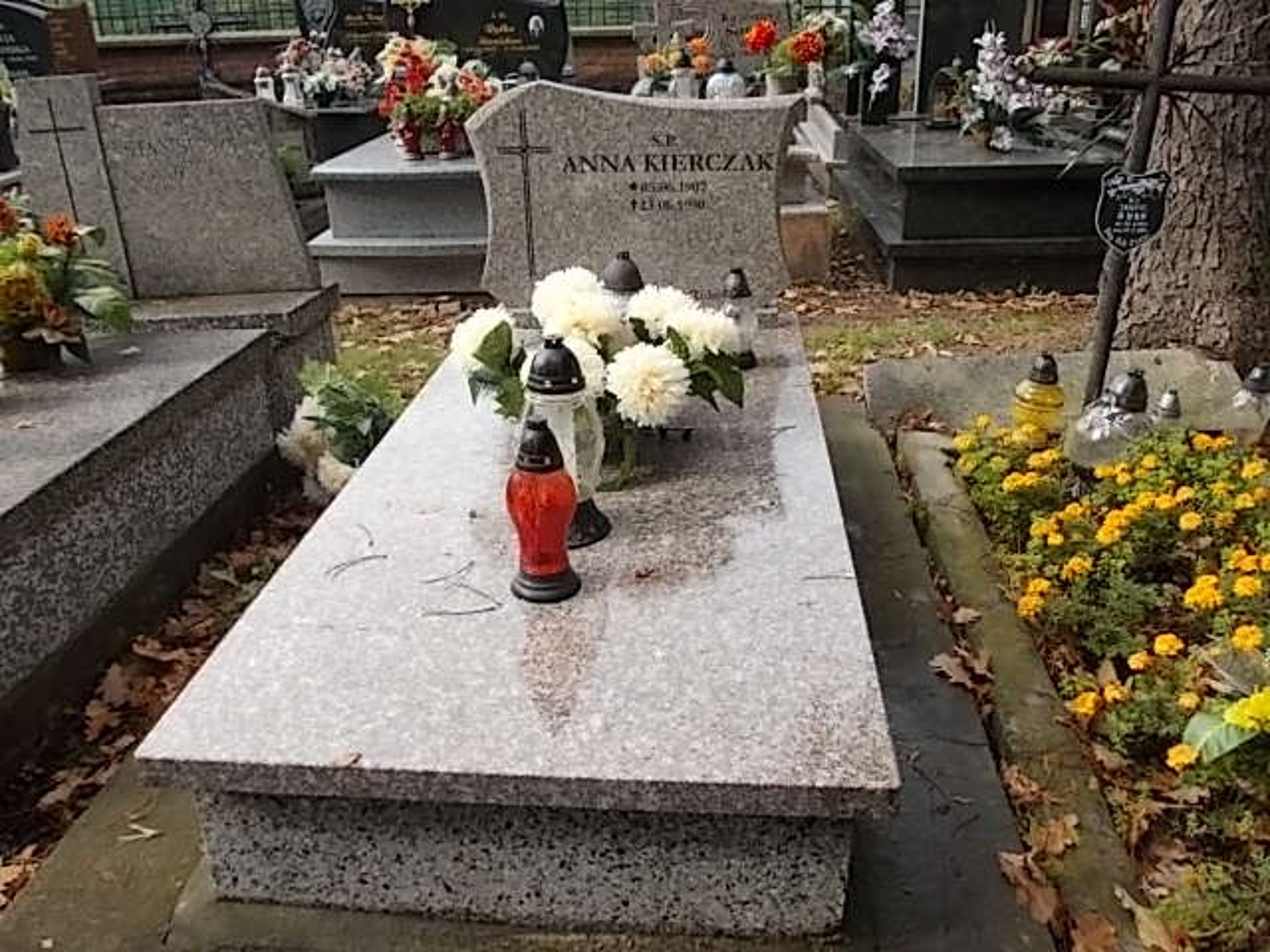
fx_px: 1027
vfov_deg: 49.7
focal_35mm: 28
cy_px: 476
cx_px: 635
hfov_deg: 63.4
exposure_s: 1/250
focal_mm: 4
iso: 80
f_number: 2.7
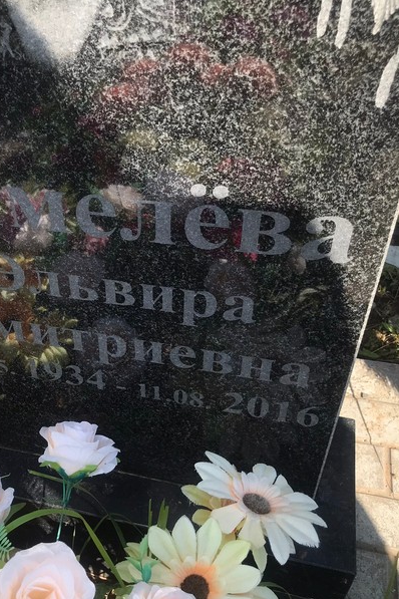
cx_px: 99
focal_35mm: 39
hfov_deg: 33.5
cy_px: 300
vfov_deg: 49.6
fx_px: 648
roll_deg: +6.9
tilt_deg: -43.0
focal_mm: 3.99
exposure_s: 1/1244
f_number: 1.8
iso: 20
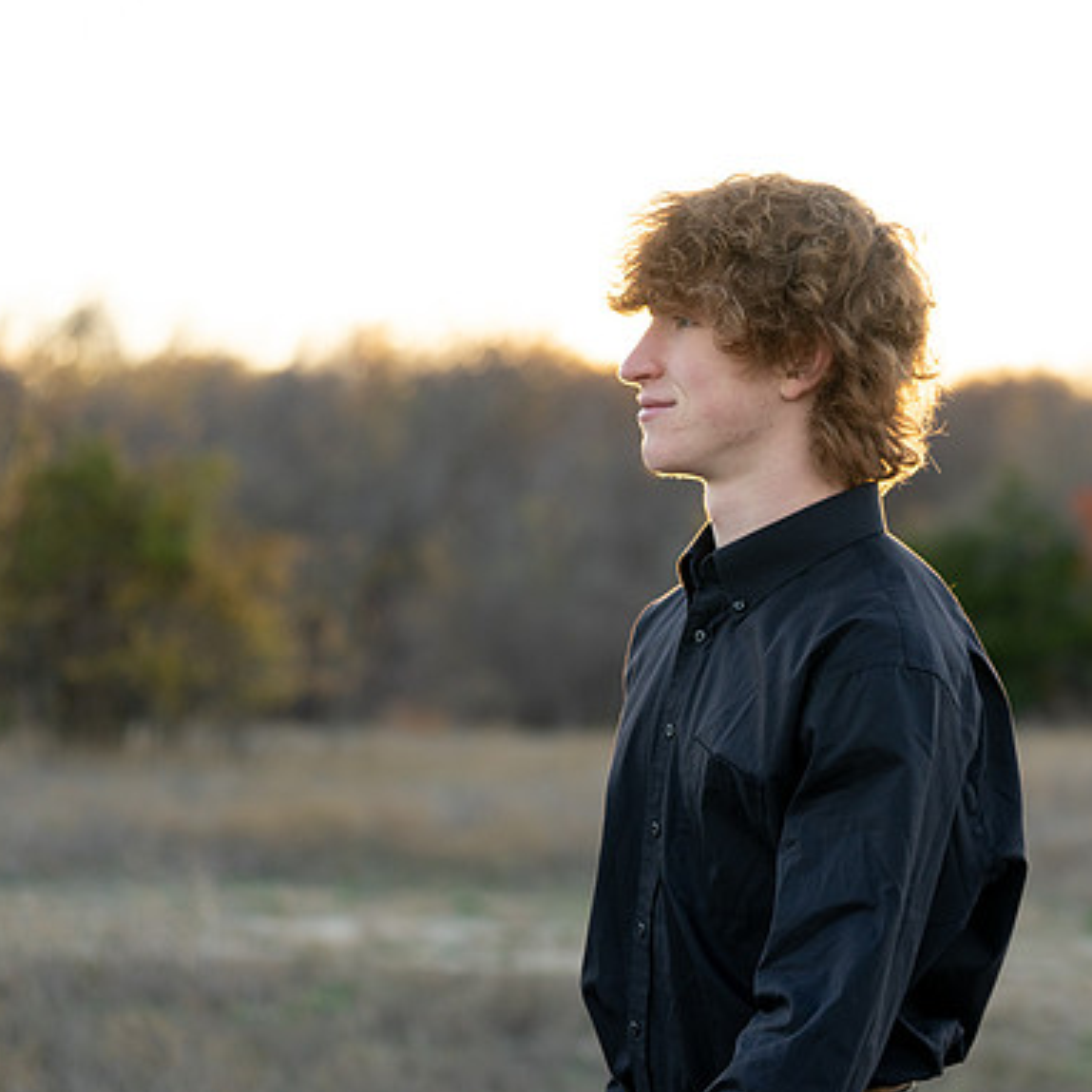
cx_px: 741
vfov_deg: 18.7
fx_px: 3319
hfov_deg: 18.6
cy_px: 546
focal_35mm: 93
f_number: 2.8
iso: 640
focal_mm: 70
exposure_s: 1/1000
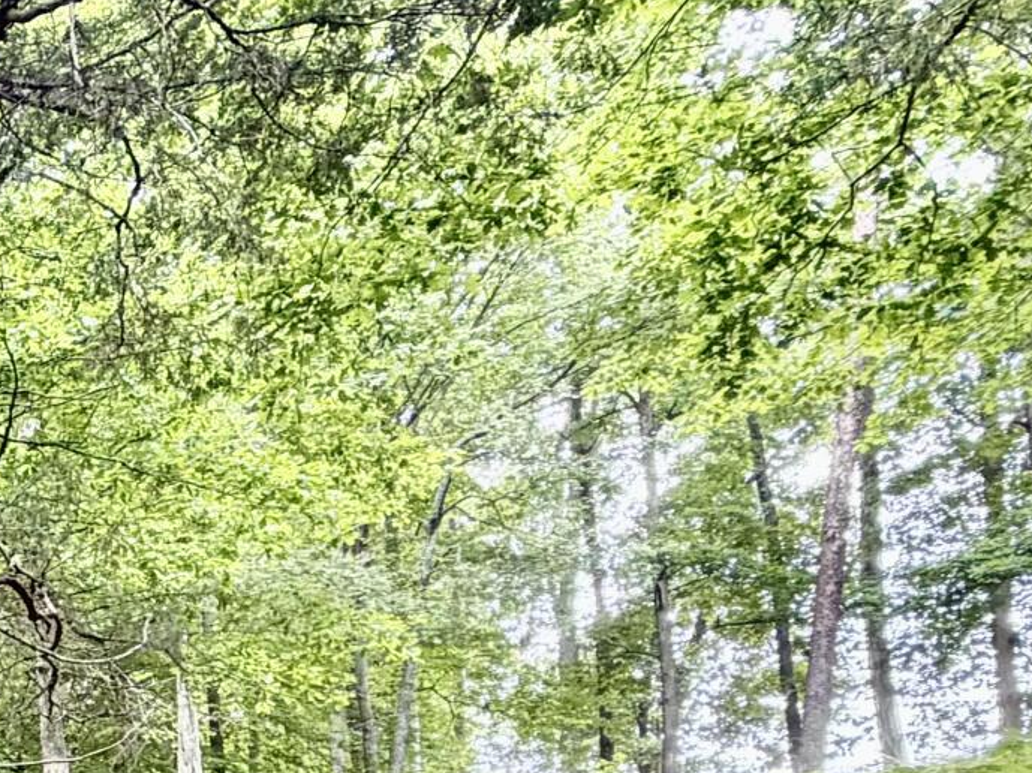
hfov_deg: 24.9
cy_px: 1059
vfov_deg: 21.3
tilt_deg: +12.7
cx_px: -484
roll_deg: -4.7
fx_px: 1818
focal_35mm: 61
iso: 100
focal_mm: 2.22
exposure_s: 1/121
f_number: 2.2
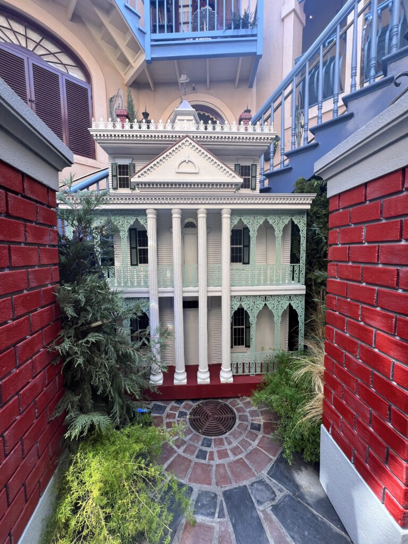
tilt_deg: -4.7
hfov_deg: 89.9
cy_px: 272
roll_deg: +0.6
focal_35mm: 13
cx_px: 204
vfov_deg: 106.2
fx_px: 204
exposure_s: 1/116
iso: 32
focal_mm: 1.57
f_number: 1.8
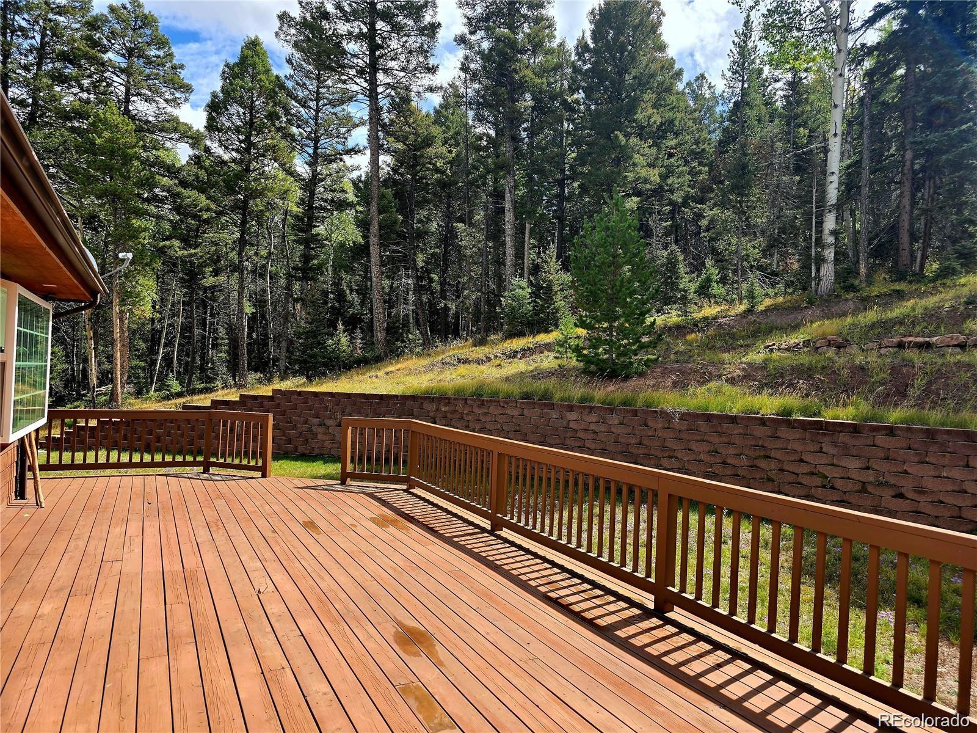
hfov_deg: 73.9
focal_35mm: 23
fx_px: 649
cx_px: 488
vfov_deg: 58.9
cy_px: 366
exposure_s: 1/455
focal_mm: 6.3
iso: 12
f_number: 1.7
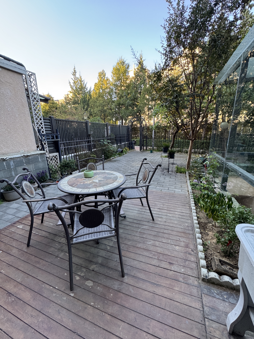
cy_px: 170
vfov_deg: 102.1
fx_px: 137
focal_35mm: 14
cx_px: 127
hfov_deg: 85.7
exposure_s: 1/99
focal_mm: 2.22
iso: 160
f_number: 2.2
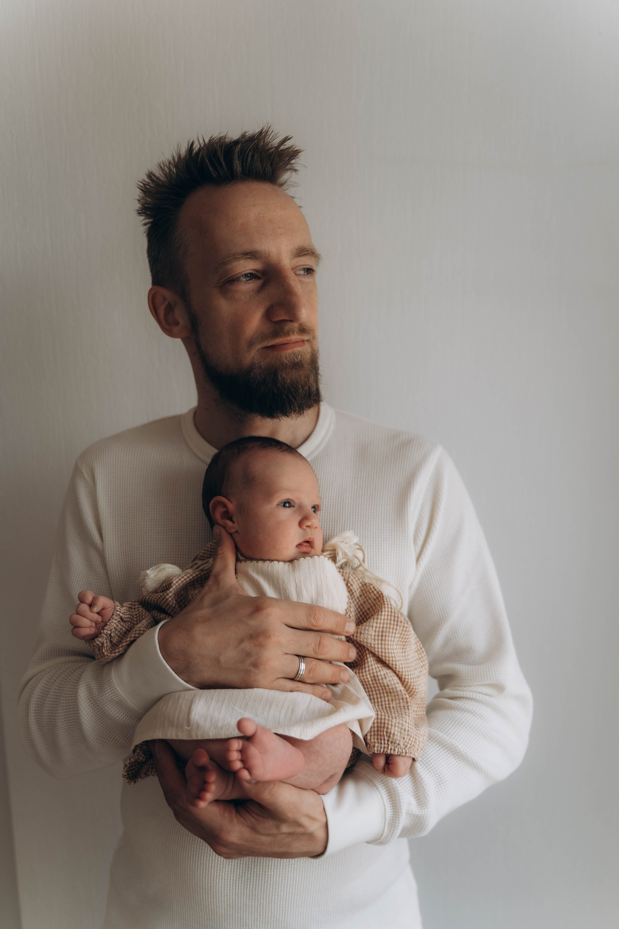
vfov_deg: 60.3
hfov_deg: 42.3
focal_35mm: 31
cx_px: 310
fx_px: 799
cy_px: 464
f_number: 2.8
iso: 80
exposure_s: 1/125
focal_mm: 31
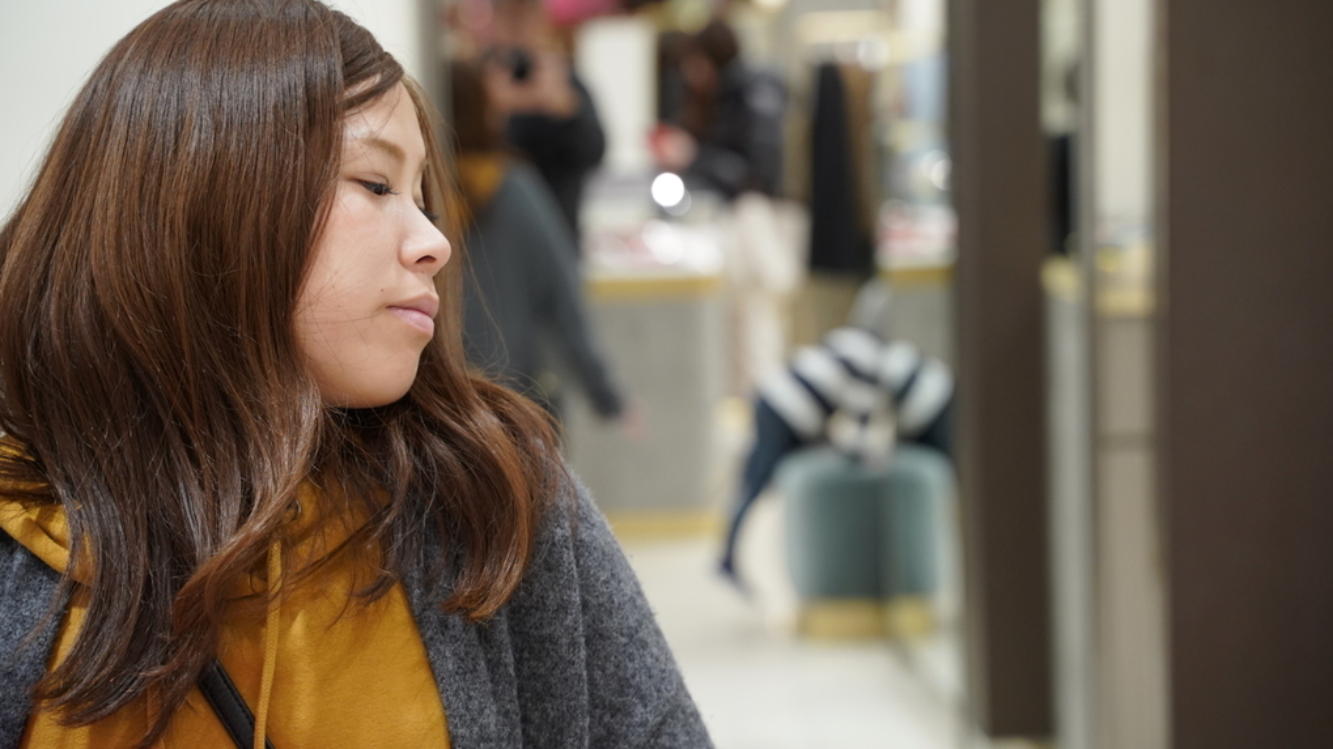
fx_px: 2792
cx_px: 667
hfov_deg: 26.9
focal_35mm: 79
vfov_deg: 15.3
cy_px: 353
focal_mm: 75
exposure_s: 1/320
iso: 2000
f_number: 4
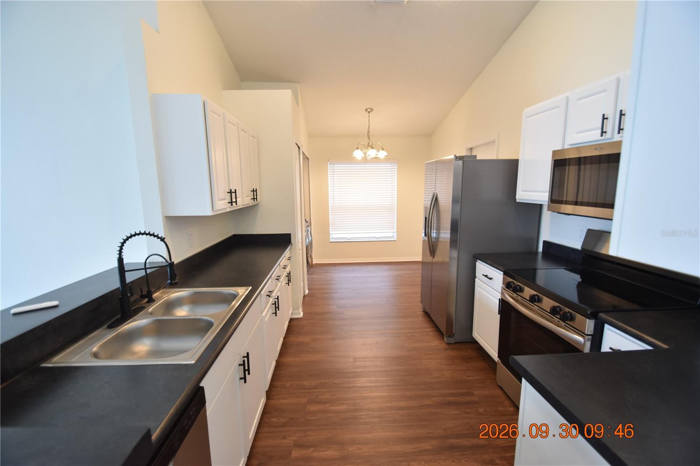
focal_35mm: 15
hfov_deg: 100.4
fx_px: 292
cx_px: 350
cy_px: 233
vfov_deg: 77.3
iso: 800
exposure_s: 1/60
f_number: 4
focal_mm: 10
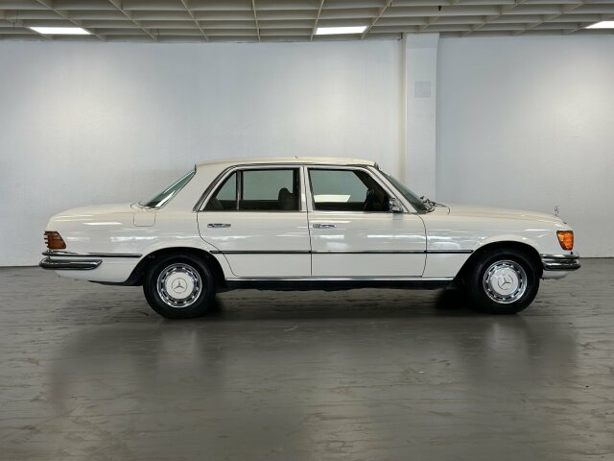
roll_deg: +0.5
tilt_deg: -6.6
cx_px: 307
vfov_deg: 30.3
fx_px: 851
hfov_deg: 39.7
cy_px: 230
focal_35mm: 48
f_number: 1.78
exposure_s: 1/121
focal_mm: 6.86
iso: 80
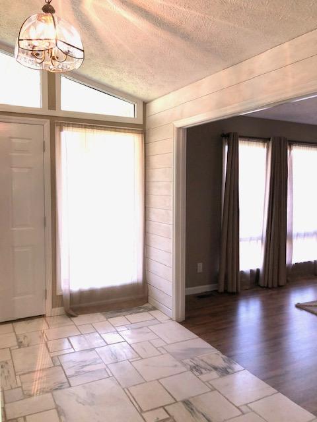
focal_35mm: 28
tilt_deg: -3.7
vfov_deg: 63.4
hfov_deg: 49.7
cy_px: 211
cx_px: 158
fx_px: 342
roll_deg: +0.2
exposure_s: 1/144
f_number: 1.8
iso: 20
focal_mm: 3.99
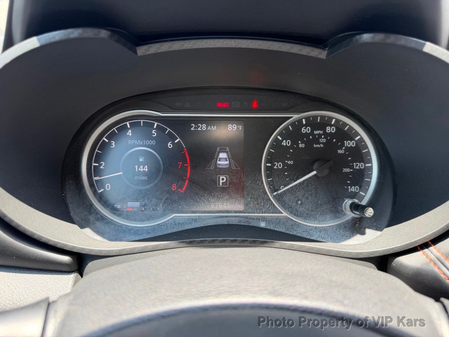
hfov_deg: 71.6
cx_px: 224
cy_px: 168
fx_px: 311
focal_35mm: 24
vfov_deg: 56.8
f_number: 1.78
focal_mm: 6.76
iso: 80
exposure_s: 1/165
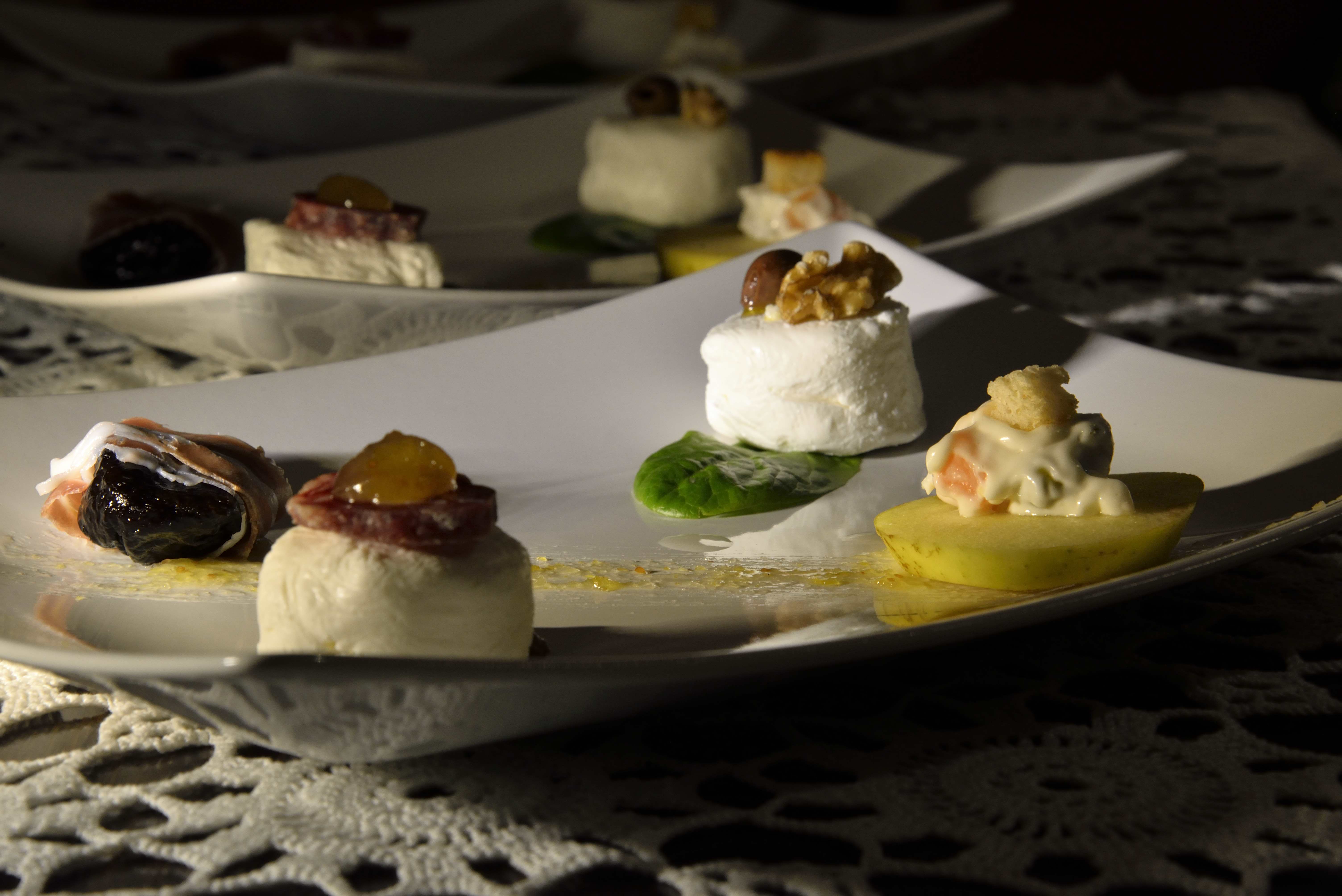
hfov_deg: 18.6
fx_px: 4102
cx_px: 671
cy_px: 448
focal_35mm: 110
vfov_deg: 12.5
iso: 800
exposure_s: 1/10
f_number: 16
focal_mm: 110
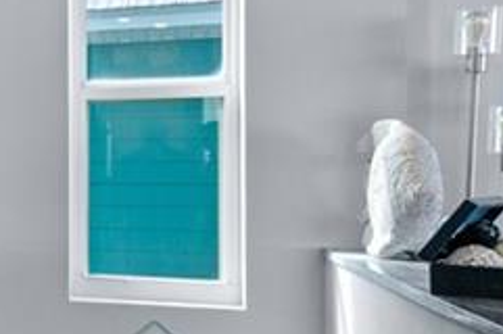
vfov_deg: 20.0
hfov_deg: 21.2
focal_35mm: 68
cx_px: -378
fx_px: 949
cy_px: 165
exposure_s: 1/50
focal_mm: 16
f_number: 8
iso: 400
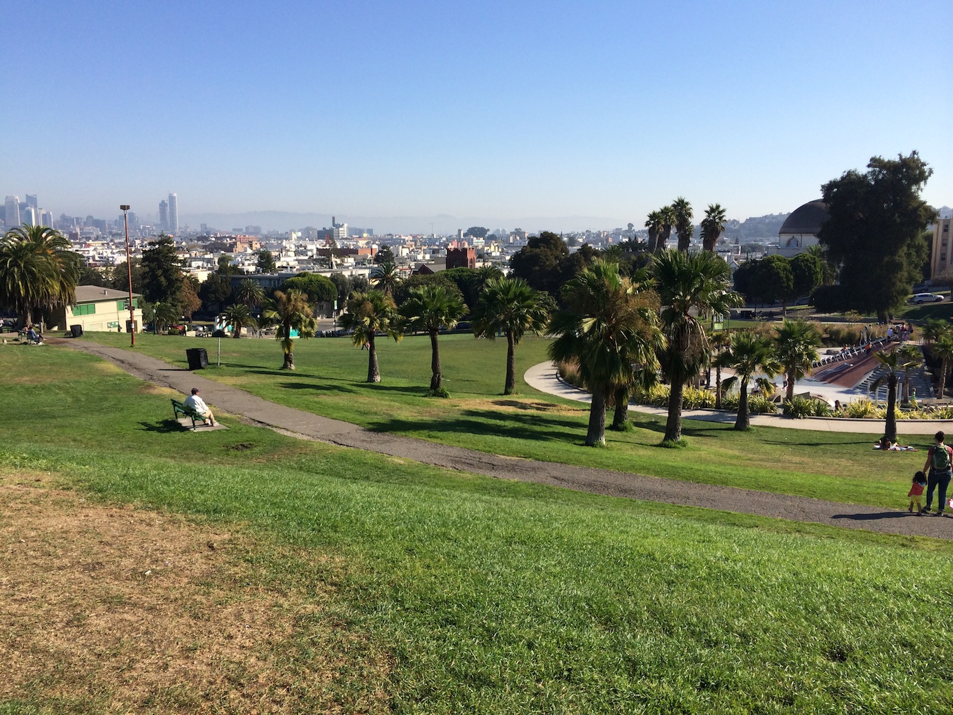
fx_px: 826
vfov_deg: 46.8
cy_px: 358
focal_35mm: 30
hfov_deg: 60.0
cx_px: 476
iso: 40
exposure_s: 1/2160
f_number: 2.2
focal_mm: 4.12
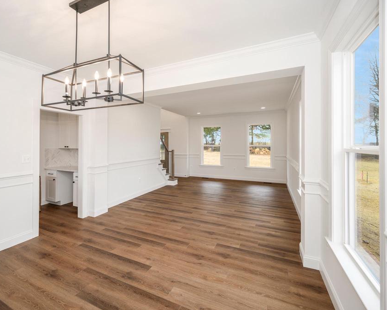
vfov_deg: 80.4
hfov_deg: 92.7
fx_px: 183
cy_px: 154
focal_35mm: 16
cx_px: 171
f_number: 4.5
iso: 200
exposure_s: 1/80
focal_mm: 14
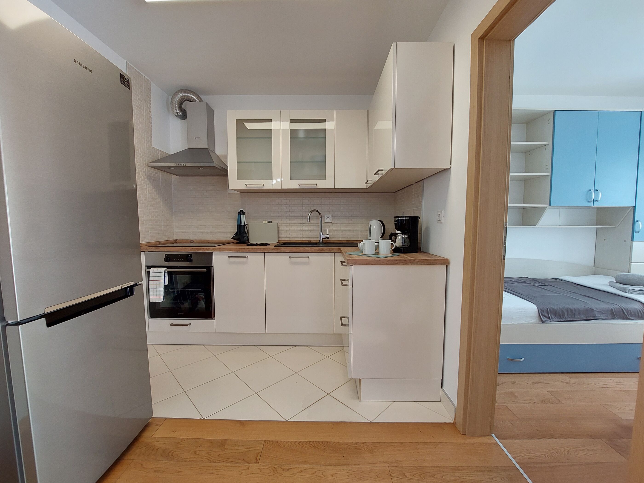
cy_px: 242
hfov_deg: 106.2
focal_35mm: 13
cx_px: 322
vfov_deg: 89.9
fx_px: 242
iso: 80
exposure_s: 1/100
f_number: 2.2
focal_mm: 1.74
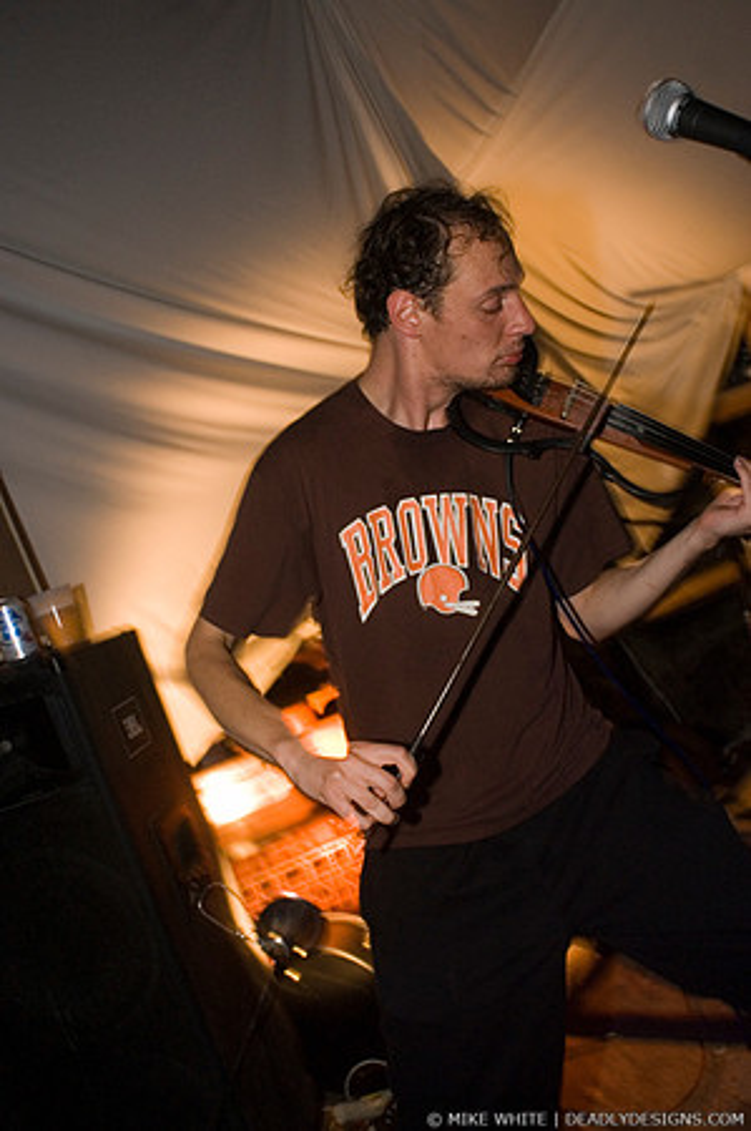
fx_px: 941
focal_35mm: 30
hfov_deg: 43.5
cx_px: 376
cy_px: 566
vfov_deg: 62.0
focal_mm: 20
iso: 800
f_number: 3.2
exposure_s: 1/10
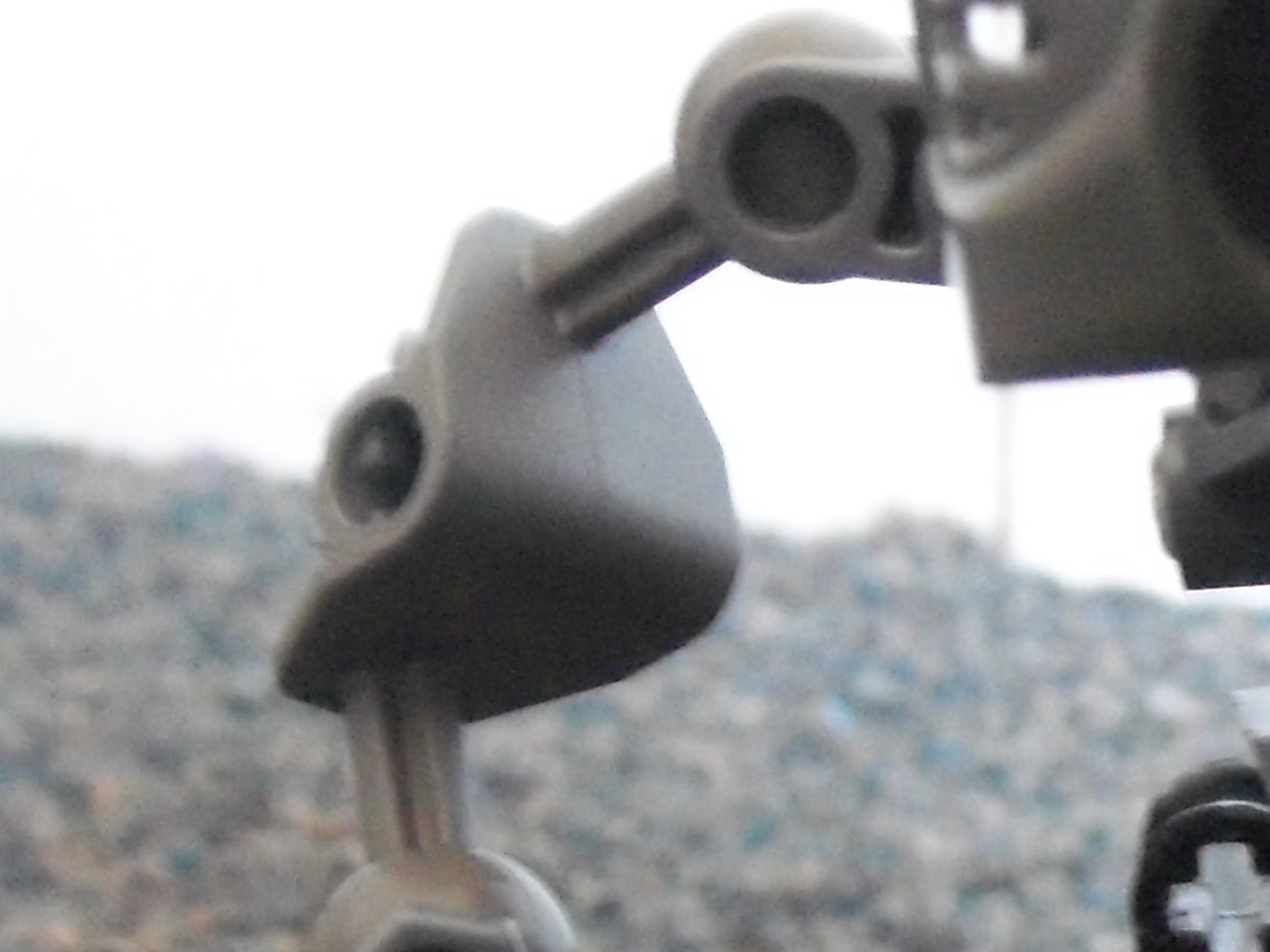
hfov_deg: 15.6
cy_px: 975
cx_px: 1239
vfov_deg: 11.8
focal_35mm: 124
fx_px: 4549
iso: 400
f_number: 3
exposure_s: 1/10
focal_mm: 6.3
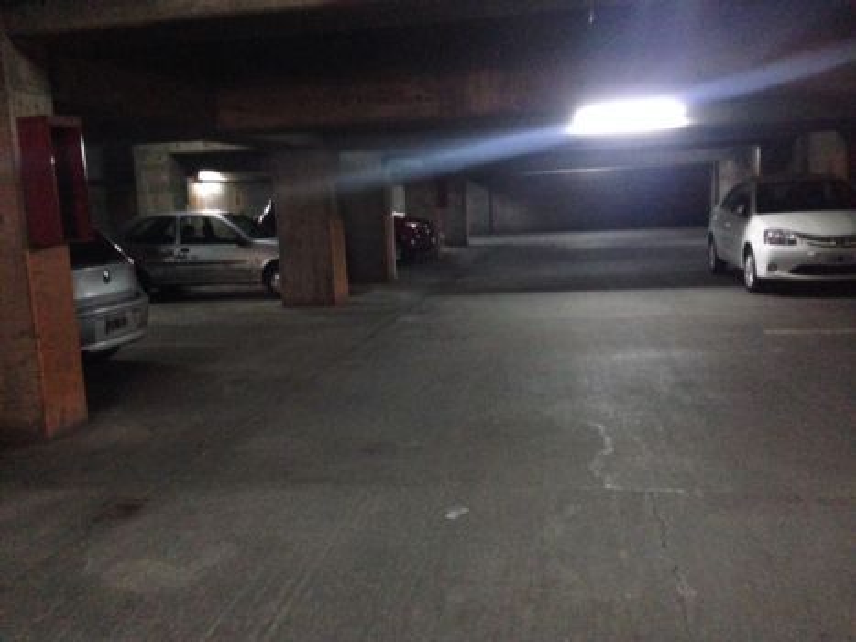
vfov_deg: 42.9
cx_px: 428
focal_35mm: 33
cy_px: 321
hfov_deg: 55.4
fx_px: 816
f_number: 2.4
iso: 800
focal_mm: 4.12
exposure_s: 1/15
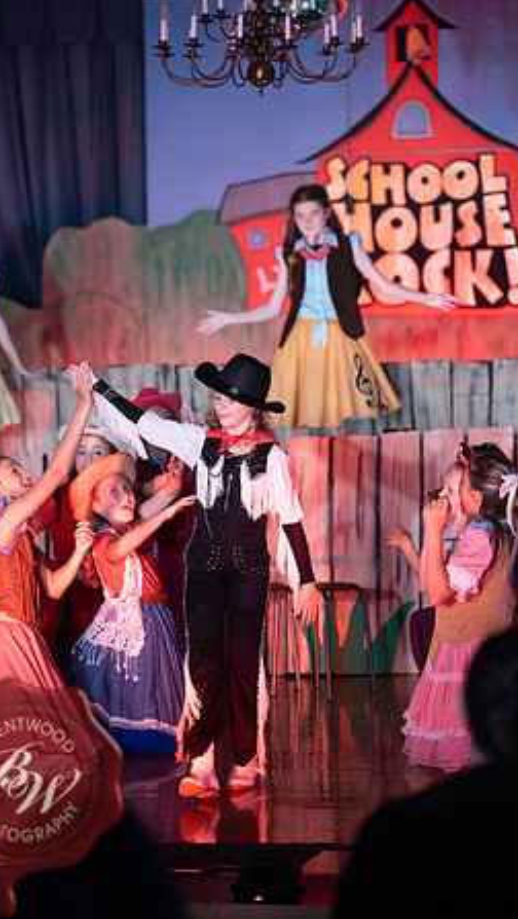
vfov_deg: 15.7
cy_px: 458
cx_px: 220
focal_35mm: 137
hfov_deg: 8.9
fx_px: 3340
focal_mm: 130
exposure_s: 1/160
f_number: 2.8
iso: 1250
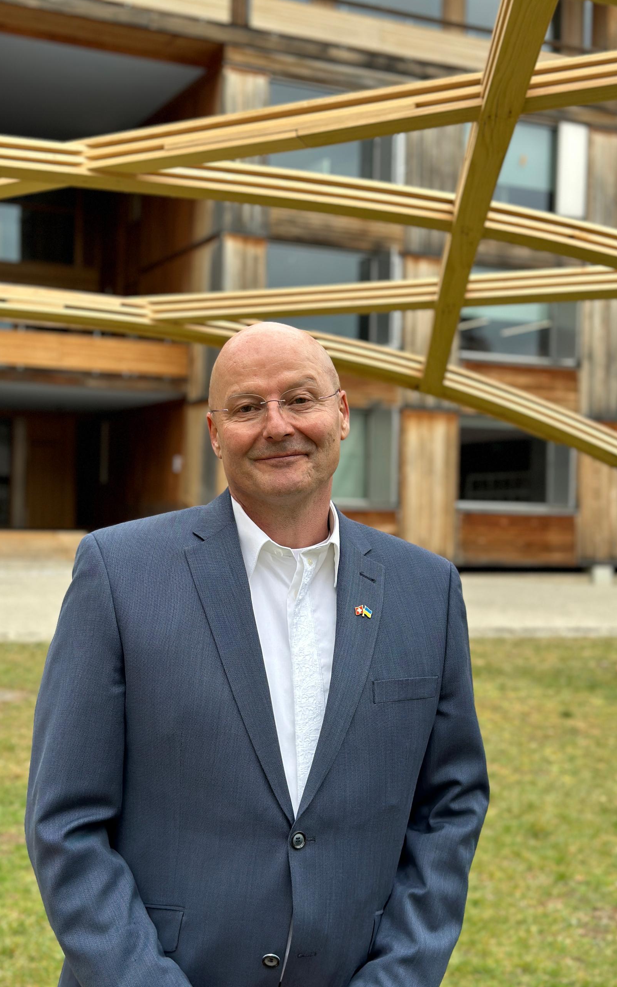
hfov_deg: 25.3
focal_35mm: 51
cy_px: 493
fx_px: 1372
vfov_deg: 39.6
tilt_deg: +0.8
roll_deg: -1.3
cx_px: 314
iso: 80
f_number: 1.78
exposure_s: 1/864
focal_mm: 6.86
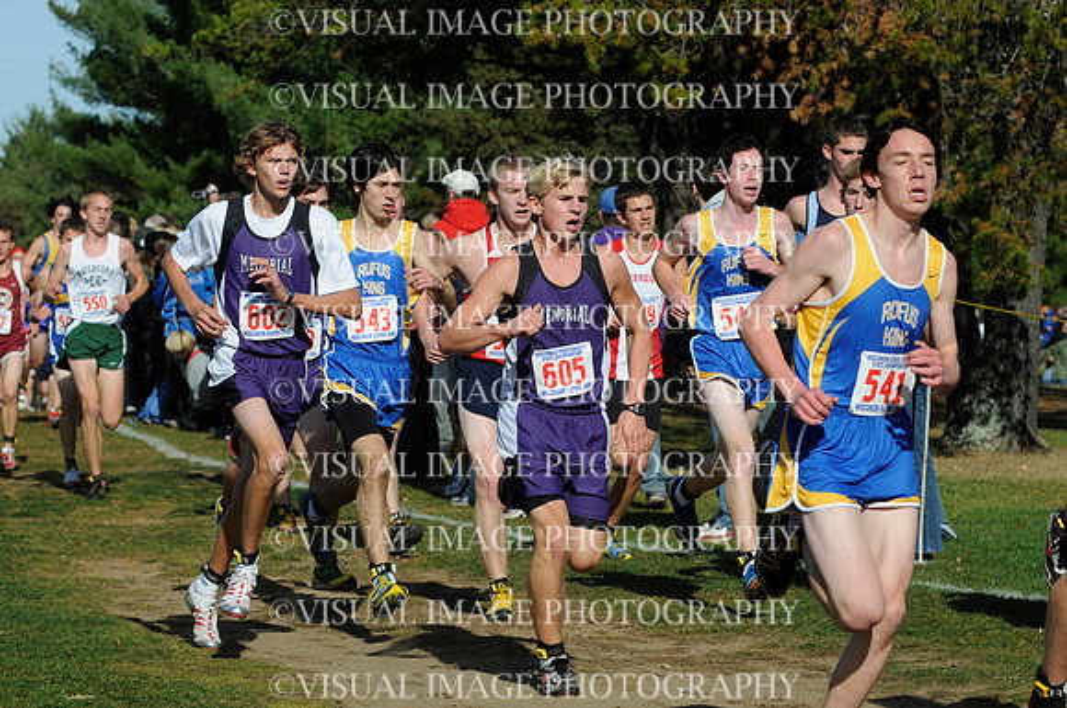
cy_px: 354
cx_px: 534
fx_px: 4662
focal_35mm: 158
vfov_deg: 8.7
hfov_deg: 13.1
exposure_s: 1/1000
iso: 200
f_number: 5.6
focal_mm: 105
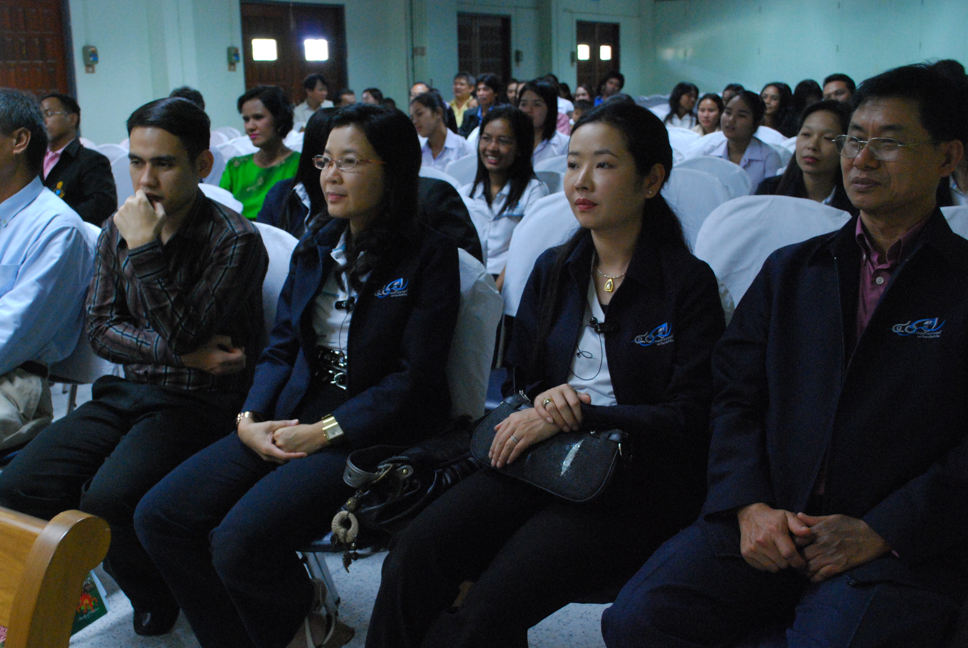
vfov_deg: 32.7
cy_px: 353
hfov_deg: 47.3
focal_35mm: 41
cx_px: 434
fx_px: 1104
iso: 1600
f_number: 5.6
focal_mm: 24
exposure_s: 1/25
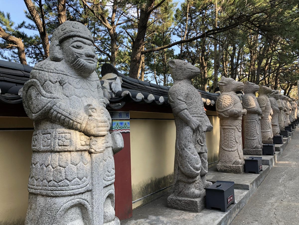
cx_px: 150
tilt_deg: +2.0
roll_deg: +0.7
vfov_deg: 49.7
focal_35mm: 28
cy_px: 112
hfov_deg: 63.4
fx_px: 242
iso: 20
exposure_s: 1/175
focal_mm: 3.99
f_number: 1.8
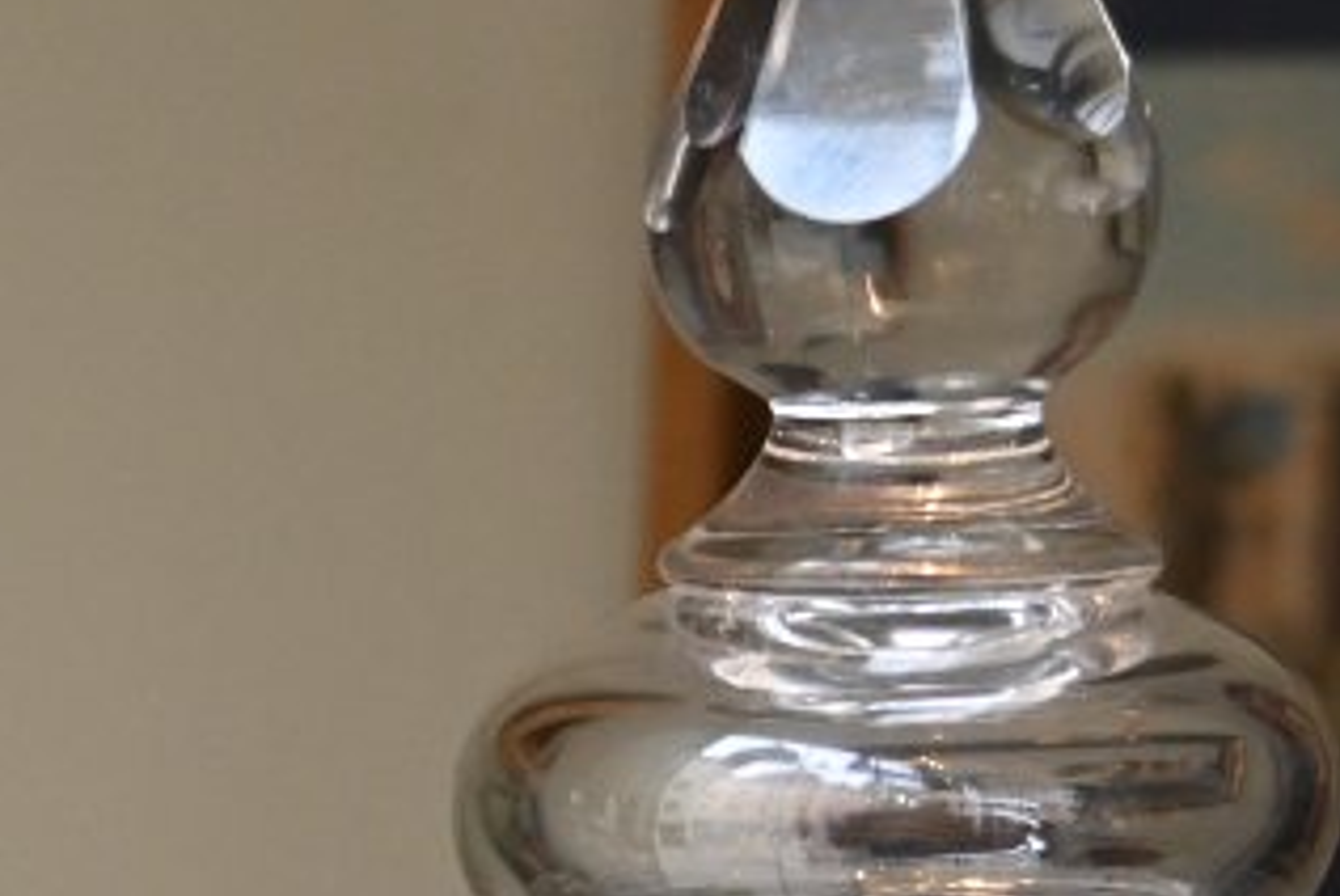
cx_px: -545
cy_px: 1175
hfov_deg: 15.7
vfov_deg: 11.0
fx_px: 4543
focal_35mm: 122
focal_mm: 21.5
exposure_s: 1/125
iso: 1250
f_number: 3.5
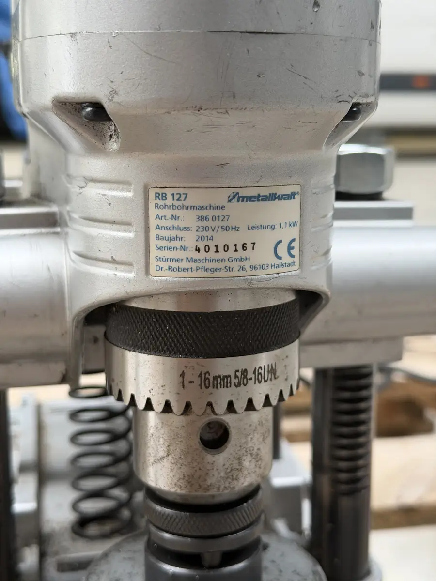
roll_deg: +0.3
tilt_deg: -11.7
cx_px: 218
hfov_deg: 30.3
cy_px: 290
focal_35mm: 48
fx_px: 806
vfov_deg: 39.7
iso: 160
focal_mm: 6.76
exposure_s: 1/60
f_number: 1.78
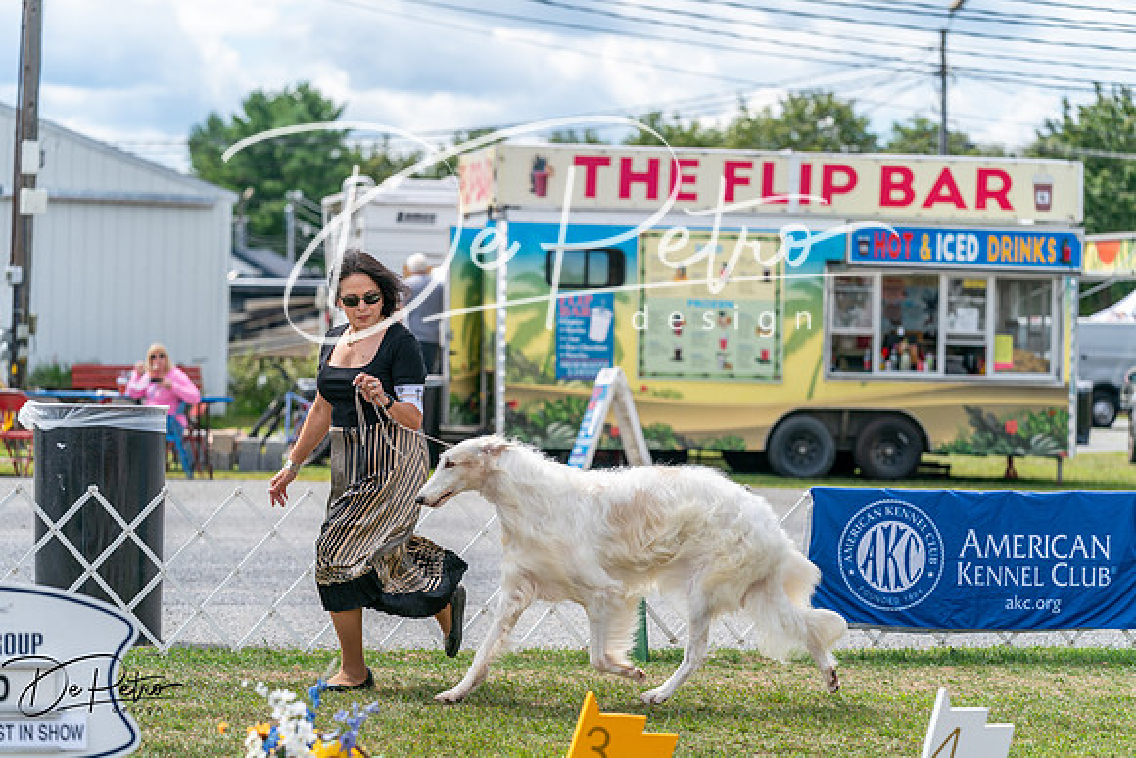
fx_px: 3819
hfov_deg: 16.9
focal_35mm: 121
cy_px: 379
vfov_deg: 11.3
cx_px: 568
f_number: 4
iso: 200
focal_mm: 121
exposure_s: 1/1600
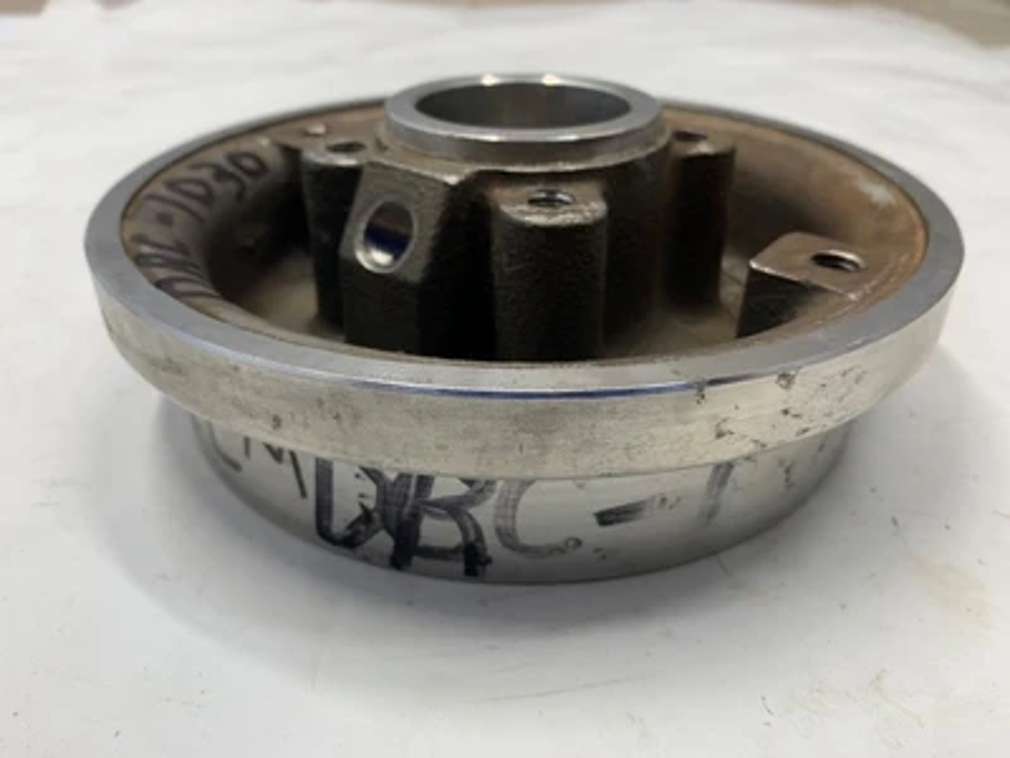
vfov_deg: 53.1
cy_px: 379
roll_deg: -1.5
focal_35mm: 26
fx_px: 759
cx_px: 505
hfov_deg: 67.3
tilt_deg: -29.5
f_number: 1.8
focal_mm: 4.25
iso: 64
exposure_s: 1/122
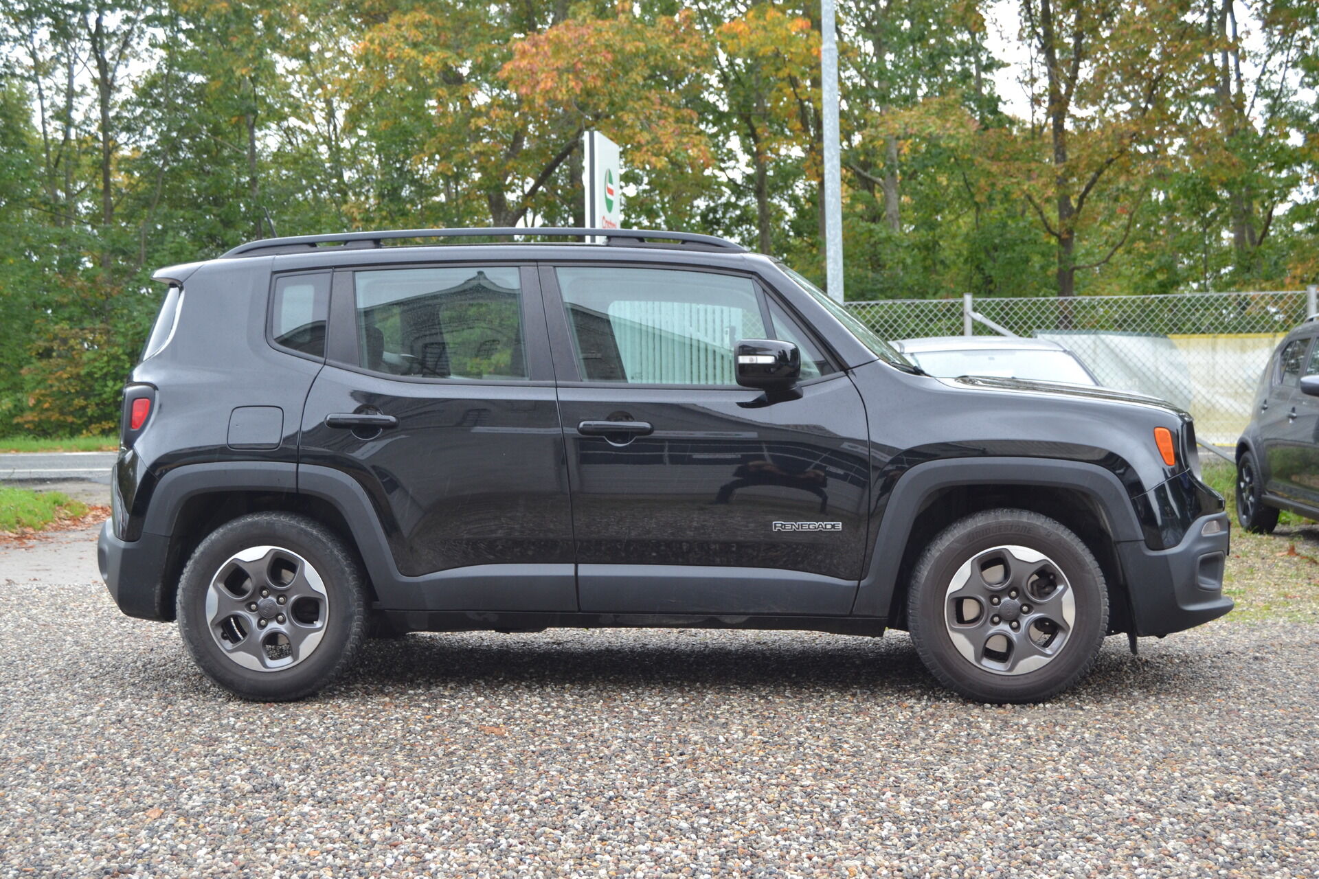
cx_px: 660
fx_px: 1649
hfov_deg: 43.6
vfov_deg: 29.9
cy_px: 440
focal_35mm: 45
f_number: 5.6
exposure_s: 1/125
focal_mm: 30
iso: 220
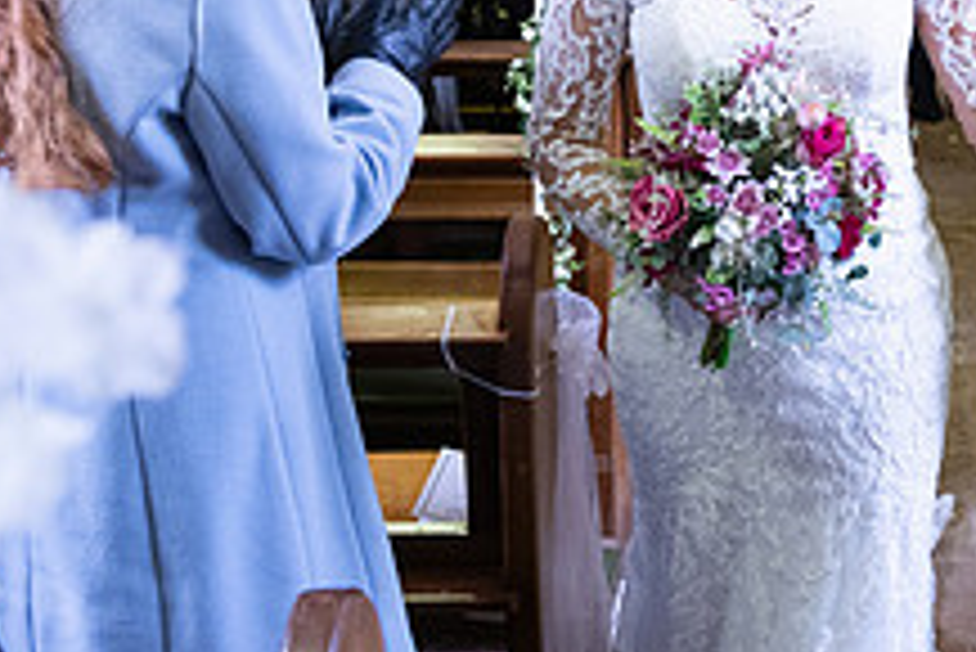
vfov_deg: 20.1
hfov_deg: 29.8
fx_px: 1736
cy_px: -110
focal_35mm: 64
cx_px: 918
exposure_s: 1/160
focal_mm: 24
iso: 1250
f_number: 3.5
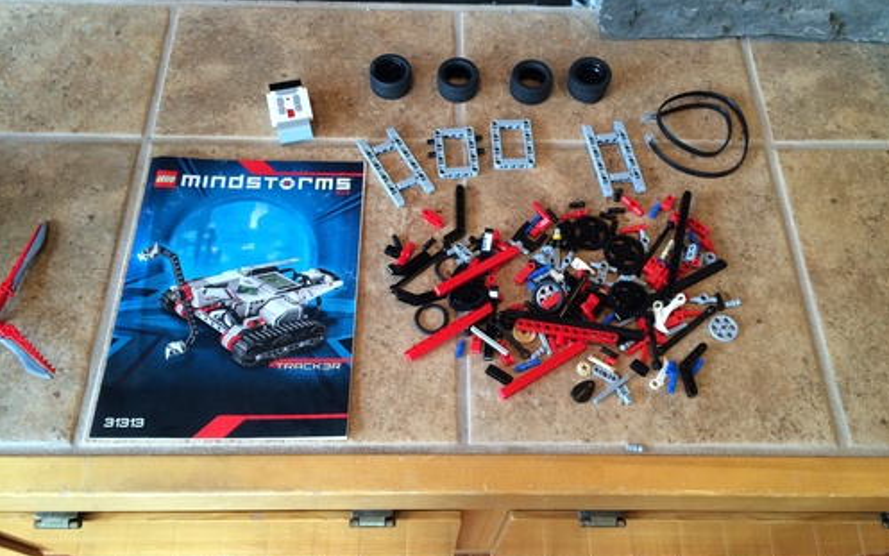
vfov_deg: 39.5
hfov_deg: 59.6
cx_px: 445
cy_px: 274
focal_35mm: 32
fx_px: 776
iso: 160
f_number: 2.2
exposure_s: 1/30
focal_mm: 4.12
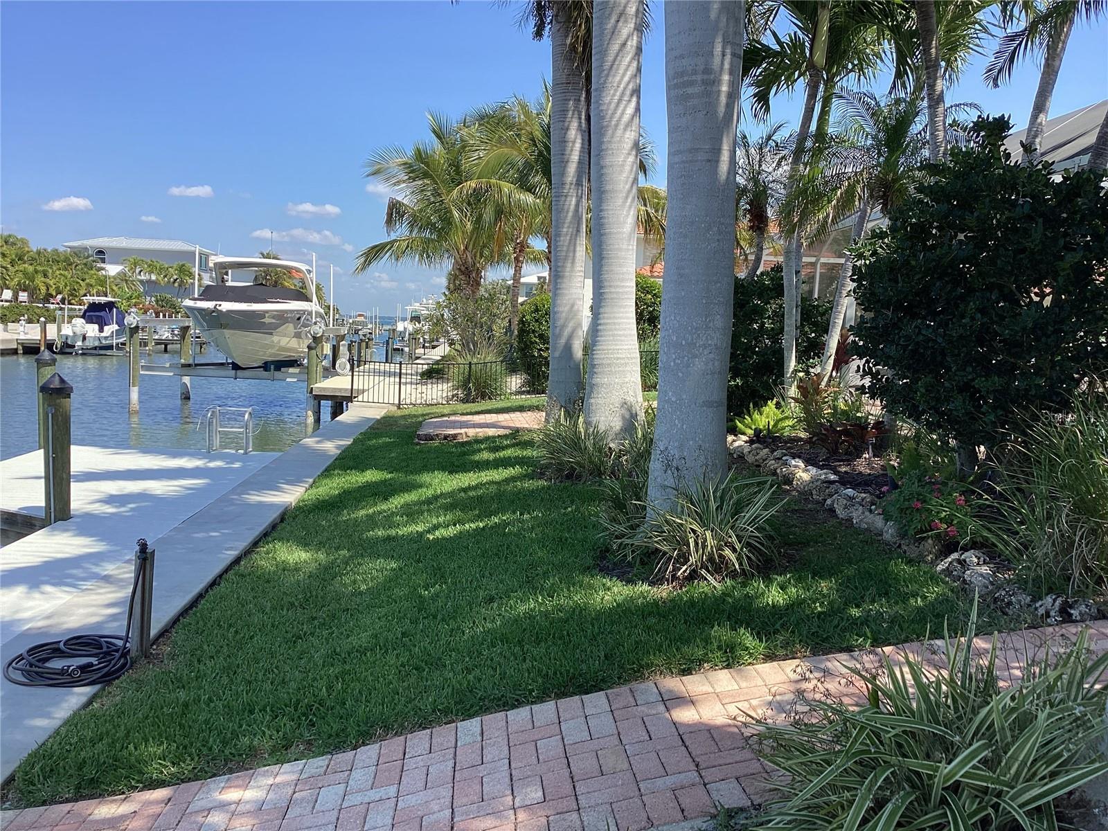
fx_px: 992
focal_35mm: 31
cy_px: 416
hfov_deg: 58.4
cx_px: 554
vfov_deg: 45.4
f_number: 2.4
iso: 25
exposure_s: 1/849
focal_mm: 3.3
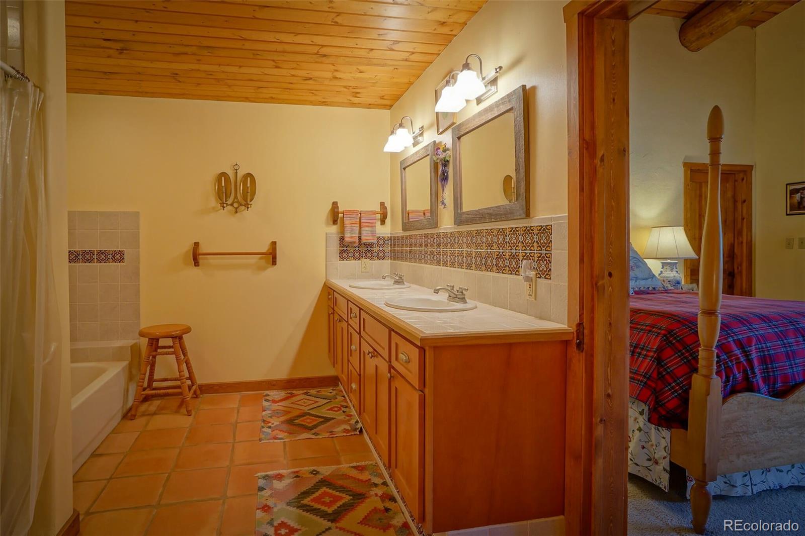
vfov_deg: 67.4
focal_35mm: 18
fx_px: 402
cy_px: 268
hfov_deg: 90.0
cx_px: 402
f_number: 8
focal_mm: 18
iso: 400
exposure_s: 1/6
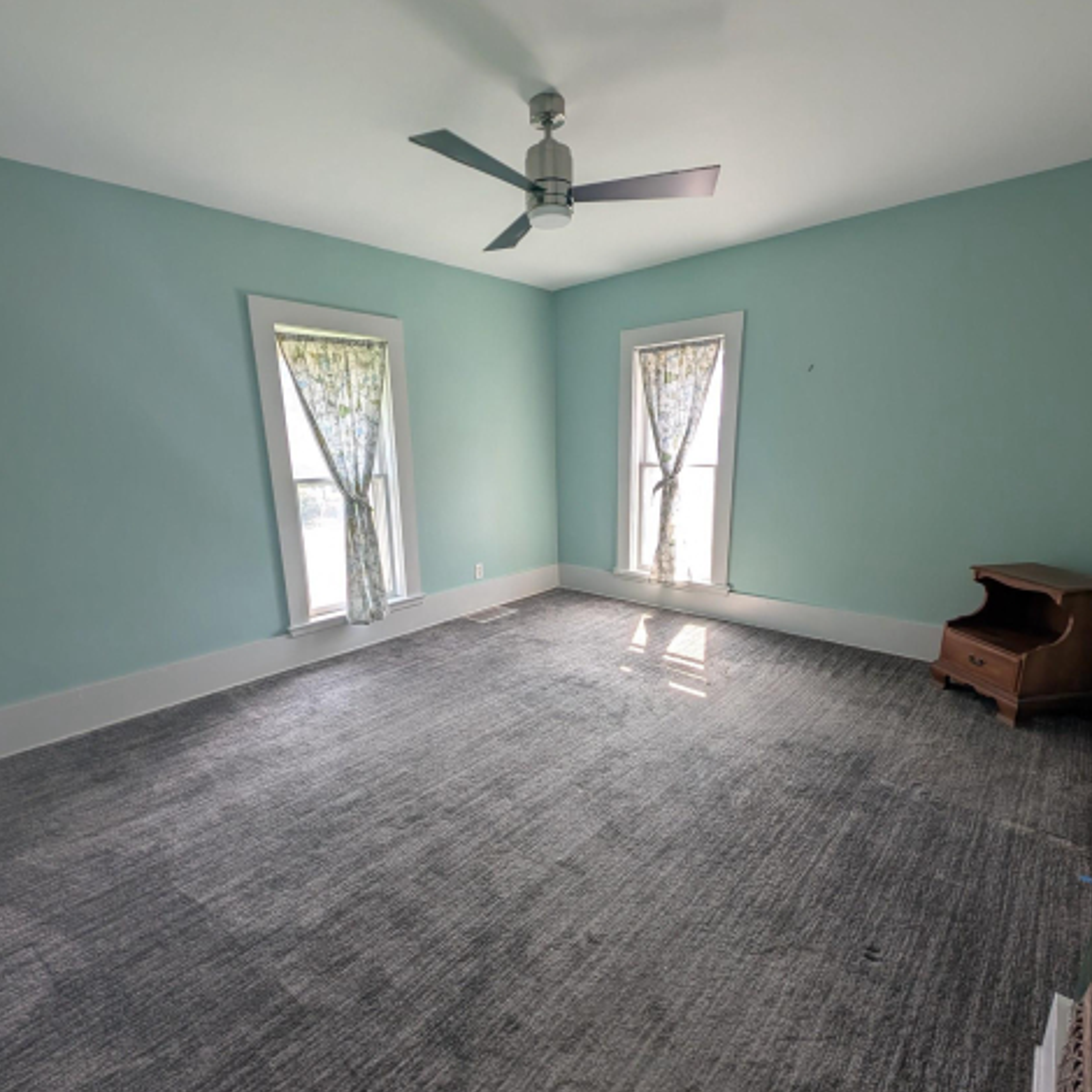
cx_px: 534
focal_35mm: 15
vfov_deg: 91.0
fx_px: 535
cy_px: 576
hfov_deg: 91.1
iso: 41
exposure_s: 1/65.7
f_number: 1.95
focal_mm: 2.23
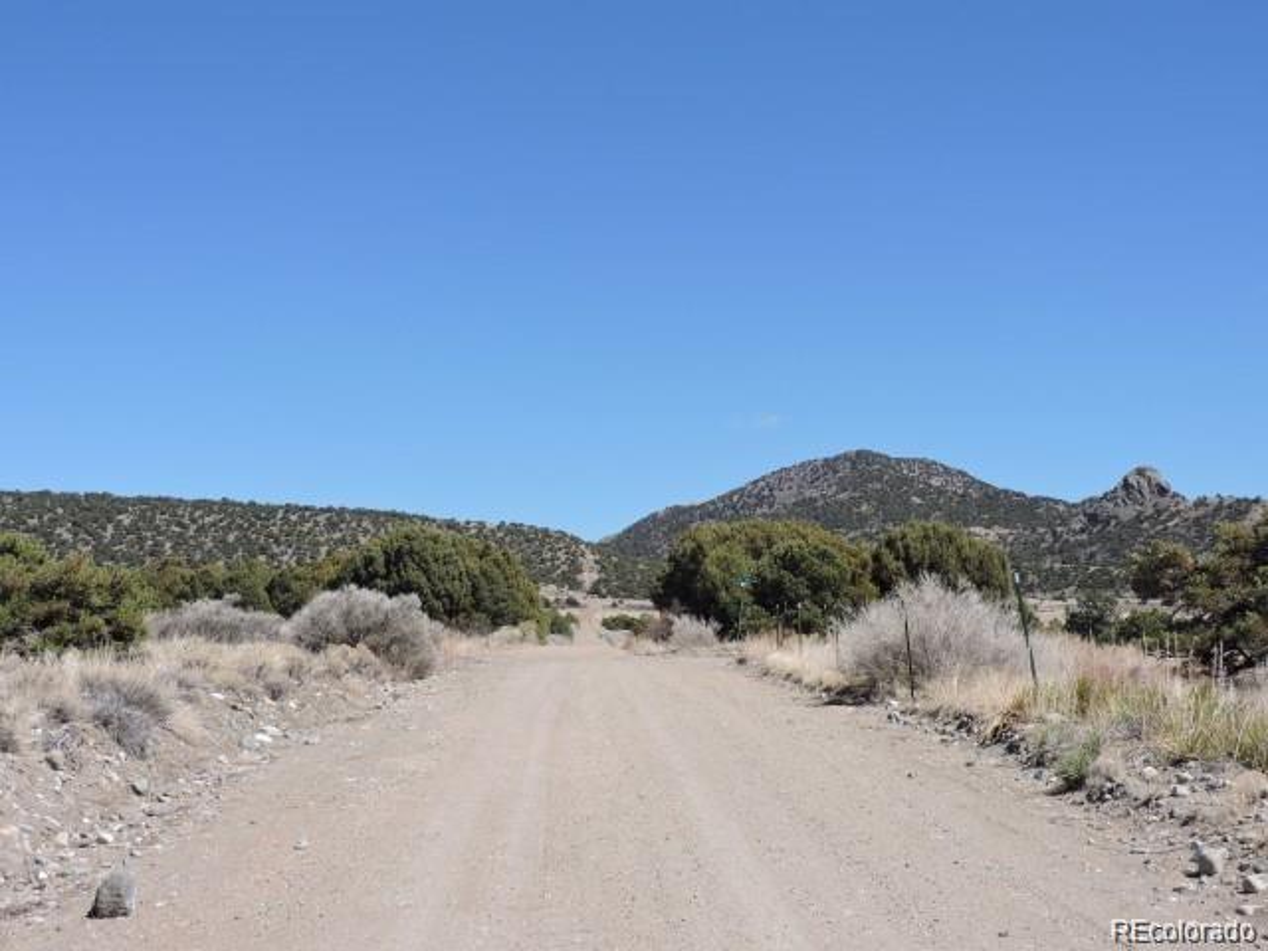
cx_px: 634
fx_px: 1832
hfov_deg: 38.2
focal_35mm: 50
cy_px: 476
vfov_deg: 29.1
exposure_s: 1/1000
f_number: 3.6
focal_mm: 8.9
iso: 100
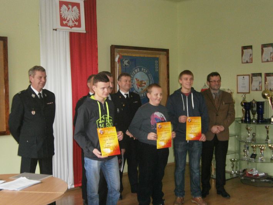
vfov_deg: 30.9
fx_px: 371
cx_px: 136
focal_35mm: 47
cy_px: 102
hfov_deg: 40.4
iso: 500
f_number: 3.4
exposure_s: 1/40
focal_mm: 8.3
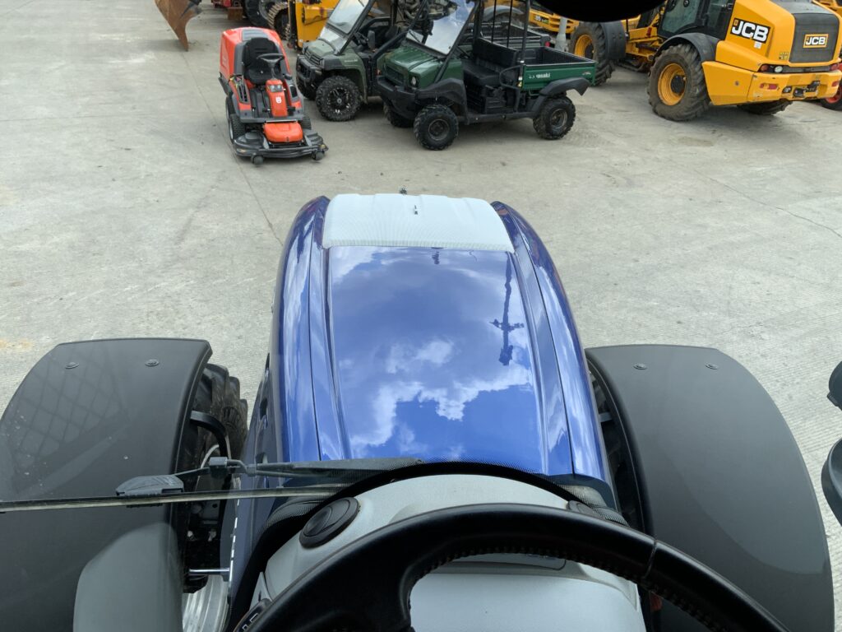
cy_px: 316
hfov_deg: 61.7
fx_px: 705
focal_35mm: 29
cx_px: 421
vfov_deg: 48.2
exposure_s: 1/574
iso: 16
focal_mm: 3
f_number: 1.8
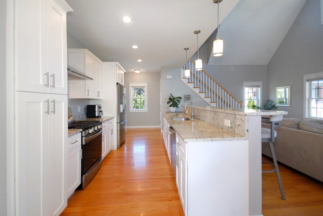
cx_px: 162
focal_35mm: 15
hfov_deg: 100.3
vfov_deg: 77.5
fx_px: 135
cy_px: 108
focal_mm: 10
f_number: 4.5
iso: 500
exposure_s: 1/40
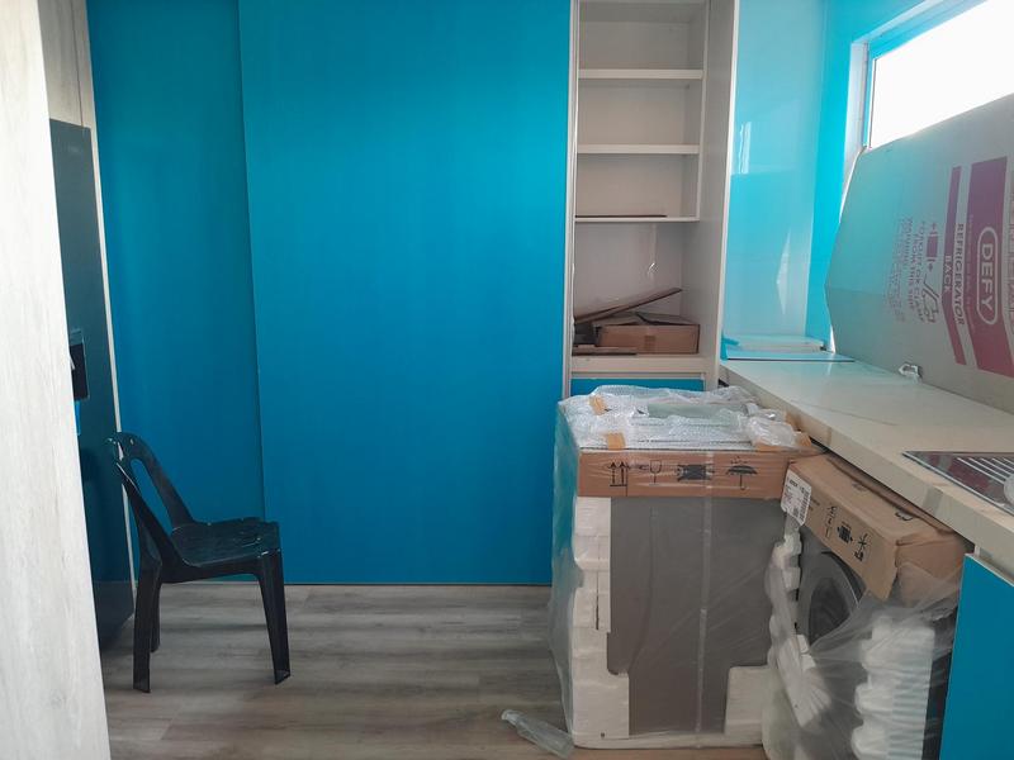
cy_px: 380
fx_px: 762
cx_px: 507
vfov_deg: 53.1
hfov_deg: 67.3
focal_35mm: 26
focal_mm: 3.98
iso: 400
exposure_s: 1/40
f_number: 1.8
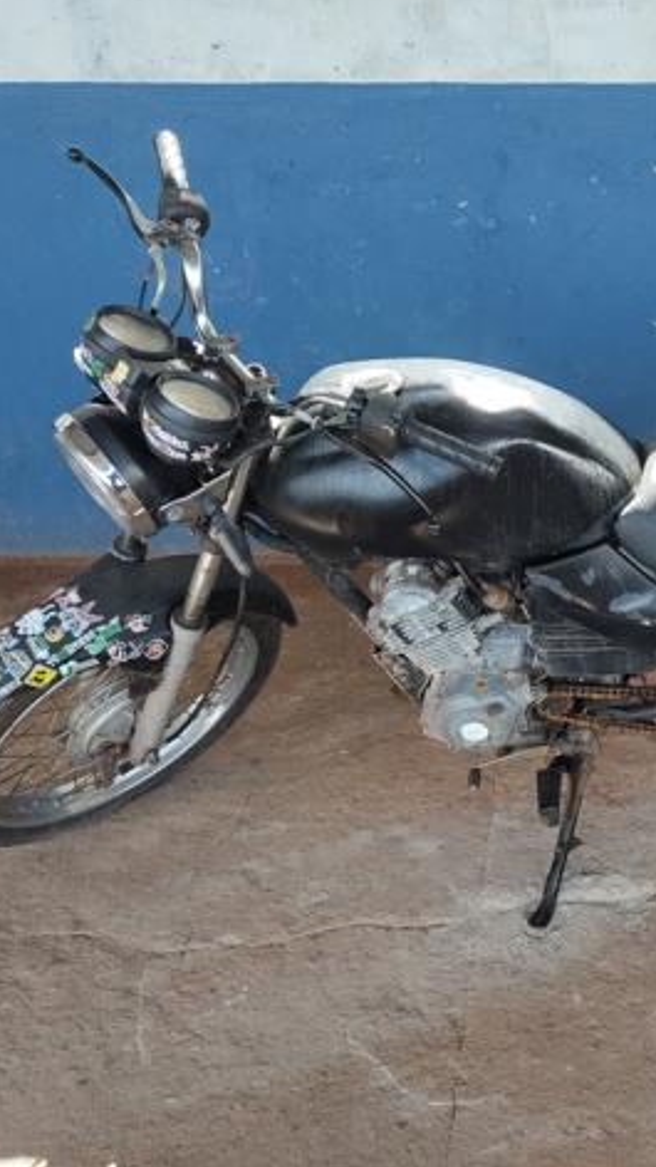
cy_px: 575
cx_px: 626
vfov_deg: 54.0
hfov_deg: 30.2
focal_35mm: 37
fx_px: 1144
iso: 143
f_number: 1.7
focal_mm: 4.71
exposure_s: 1/164
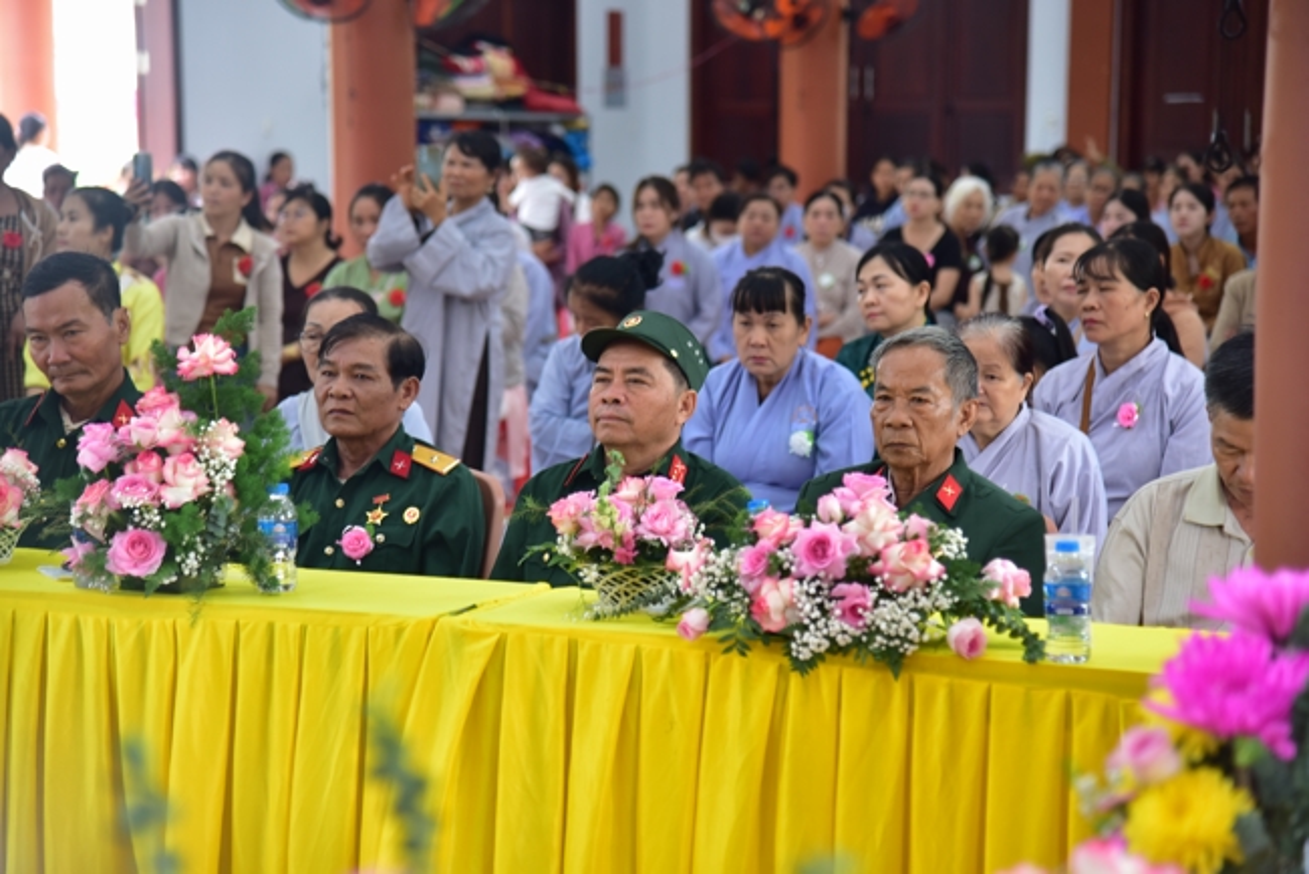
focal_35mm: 98
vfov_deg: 14.0
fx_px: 3565
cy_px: 437
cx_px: 654
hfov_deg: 20.8
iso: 500
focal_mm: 98
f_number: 4
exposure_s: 1/50
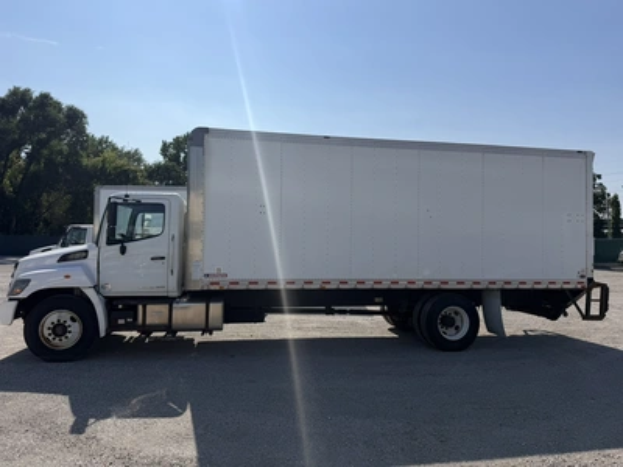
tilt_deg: +3.2
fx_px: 432
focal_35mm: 24
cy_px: 234
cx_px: 312
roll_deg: -1.1
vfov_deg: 56.8
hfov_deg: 71.6
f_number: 1.78
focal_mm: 6.76
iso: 80
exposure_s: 1/9091
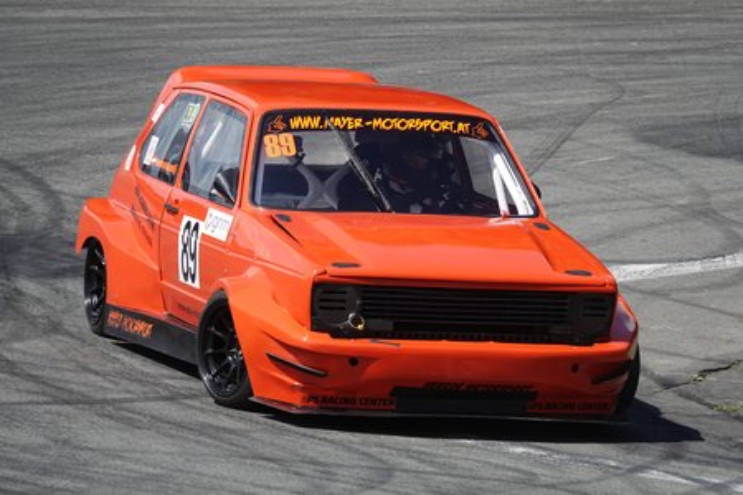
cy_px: 248
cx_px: 372
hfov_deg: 6.4
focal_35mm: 320
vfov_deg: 4.3
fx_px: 6604
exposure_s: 1/800
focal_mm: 117.29
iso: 100
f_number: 4
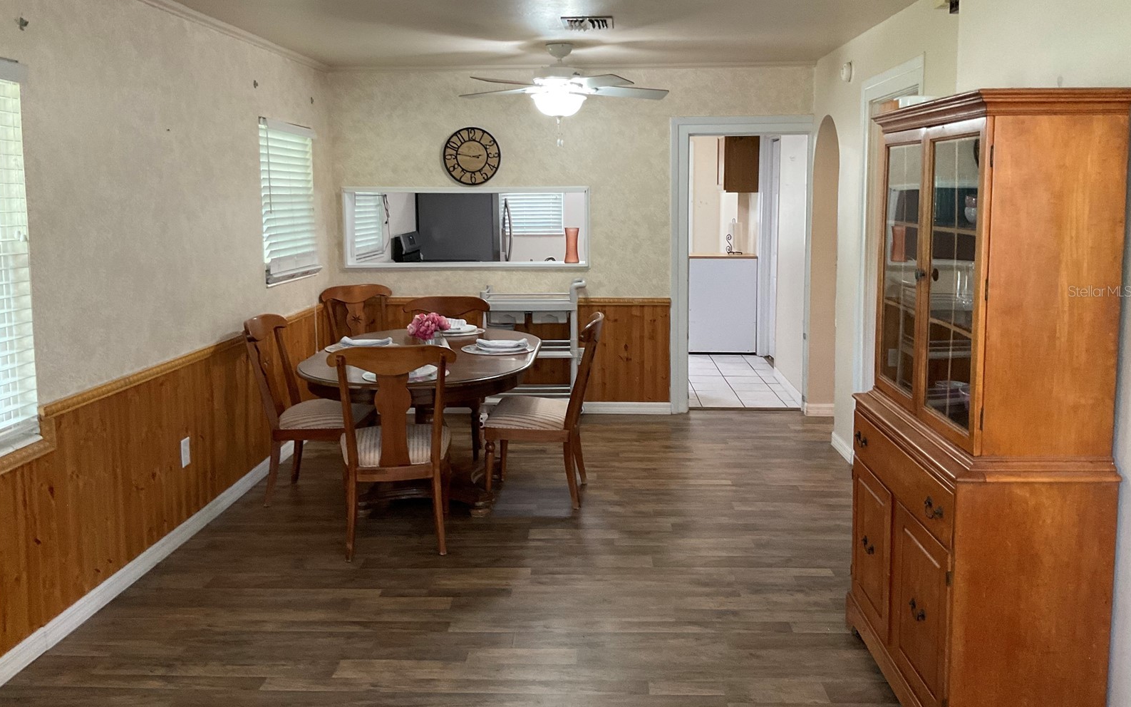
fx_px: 956
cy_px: 291
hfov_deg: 61.2
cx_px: 565
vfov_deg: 40.5
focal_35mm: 31
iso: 200
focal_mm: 3
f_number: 1.8
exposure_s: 1/60
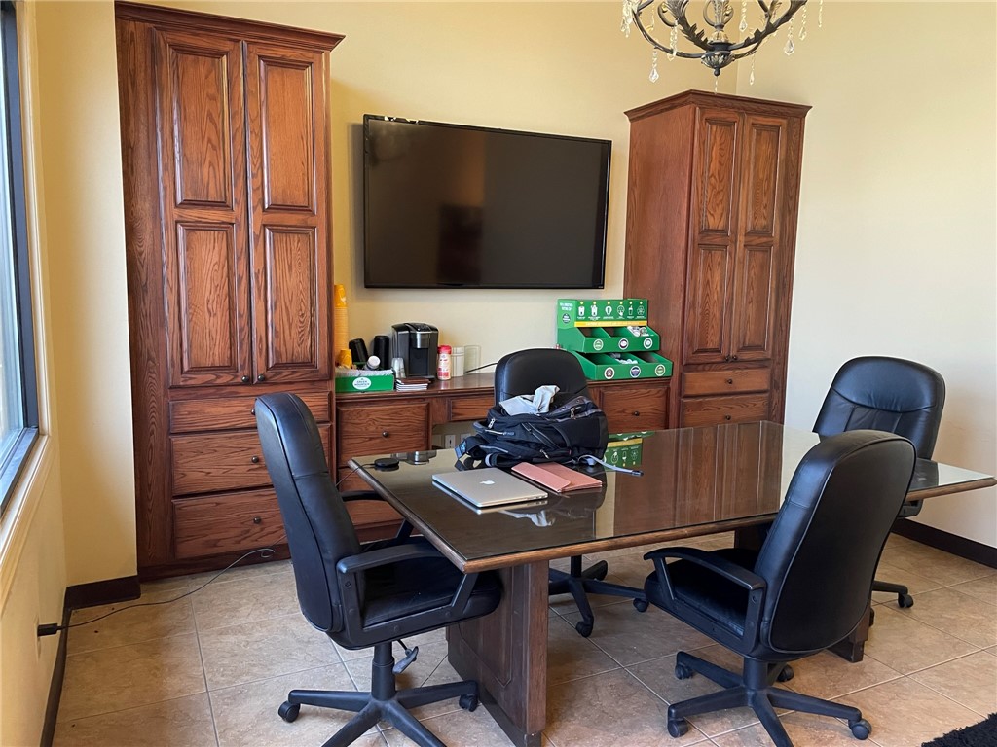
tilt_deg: -7.7
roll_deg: -0.6
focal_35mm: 26
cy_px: 374
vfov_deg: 53.1
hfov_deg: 67.3
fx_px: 749
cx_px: 498
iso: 500
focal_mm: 4.2
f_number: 1.6
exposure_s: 1/40
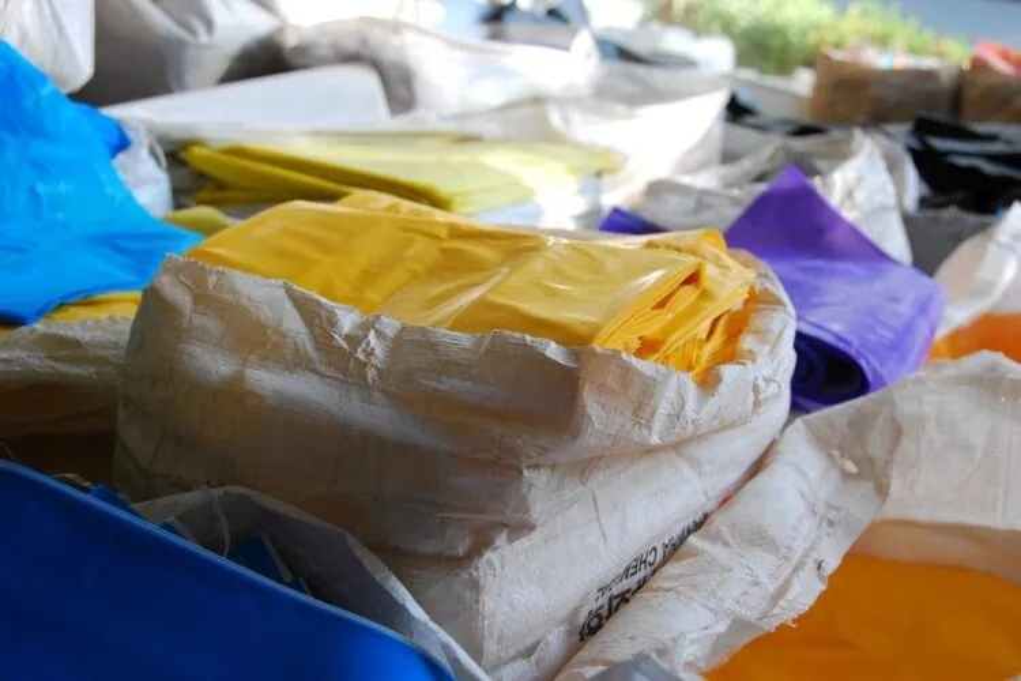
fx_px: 1234
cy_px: 340
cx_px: 510
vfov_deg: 30.8
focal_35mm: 44
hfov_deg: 45.0
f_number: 5.6
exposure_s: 1/125
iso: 400
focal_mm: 29
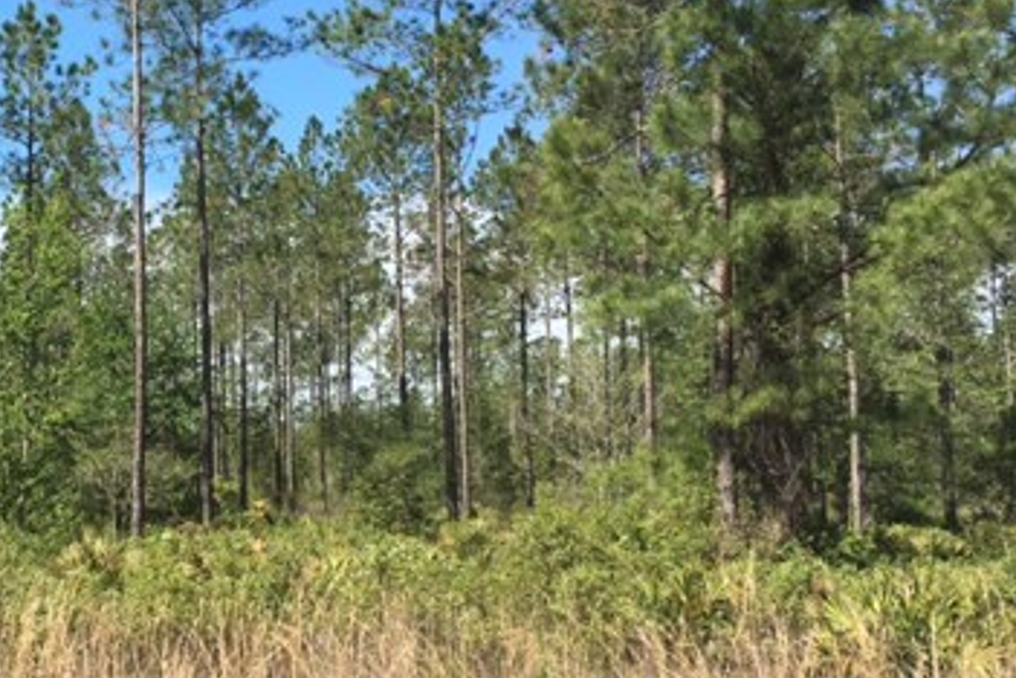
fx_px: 1552
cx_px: 127
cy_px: 359
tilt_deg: +6.7
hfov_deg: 34.5
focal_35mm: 55
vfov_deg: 24.6
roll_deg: +0.0
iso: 25
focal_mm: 4.15
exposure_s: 1/927
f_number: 2.2
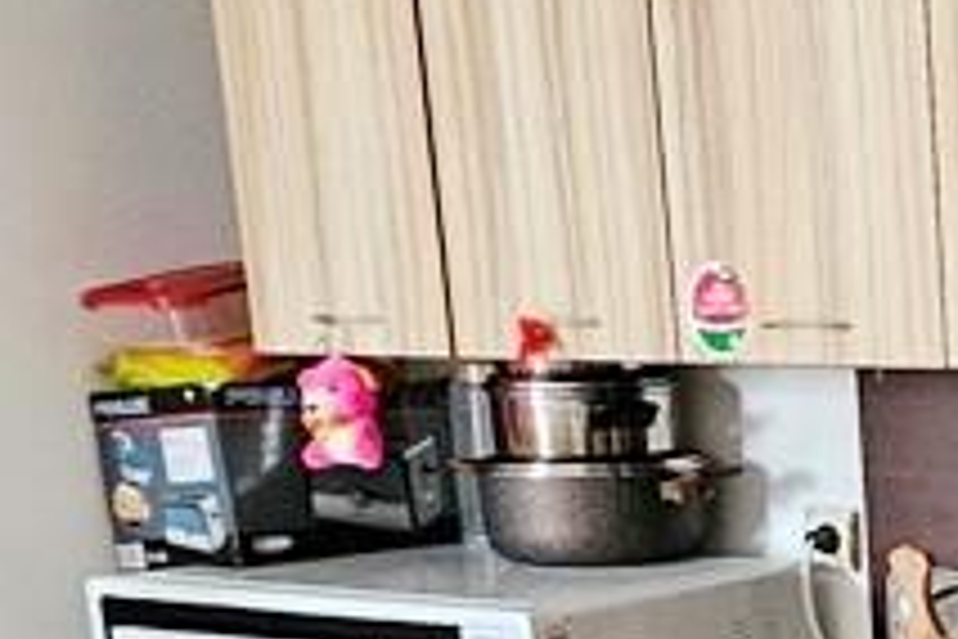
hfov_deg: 22.6
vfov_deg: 20.0
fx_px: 1730
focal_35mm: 65
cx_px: 1579
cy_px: 693
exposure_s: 1/50
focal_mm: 1.7
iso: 320
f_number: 2.2
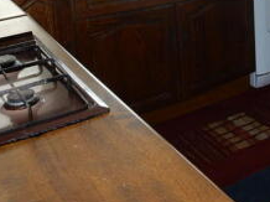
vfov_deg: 20.2
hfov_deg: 27.4
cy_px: -55
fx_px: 522
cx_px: 269
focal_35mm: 67
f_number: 3.7
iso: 200
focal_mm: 4.5
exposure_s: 1/30
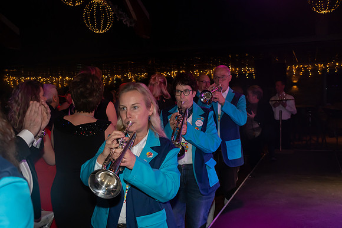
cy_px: 114
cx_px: 171
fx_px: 371
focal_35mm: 39
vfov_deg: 34.2
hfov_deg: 49.5
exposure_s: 1/200
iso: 640
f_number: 3.8
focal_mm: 26
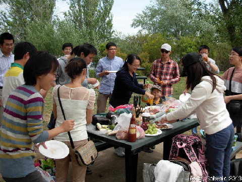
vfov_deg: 37.7
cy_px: 91
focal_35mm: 38
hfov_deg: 49.0
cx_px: 121
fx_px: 266
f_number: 2.9
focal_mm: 6.3
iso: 79
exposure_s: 1/703
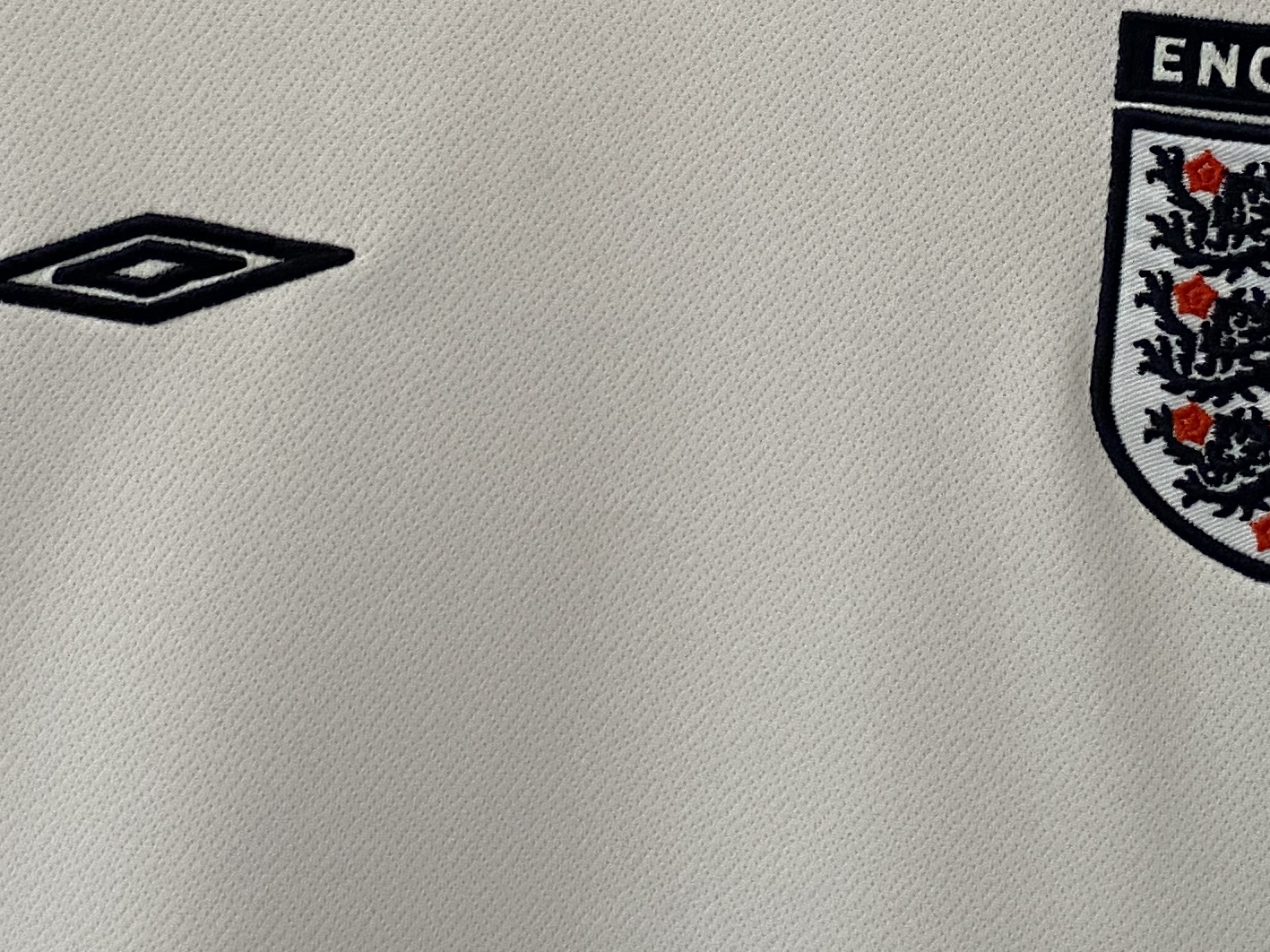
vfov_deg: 19.2
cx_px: 637
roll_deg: -4.8
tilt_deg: +1.2
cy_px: -58
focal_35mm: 74
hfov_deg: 26.3
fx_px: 2714
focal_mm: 4.25
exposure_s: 1/60
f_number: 1.8
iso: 250
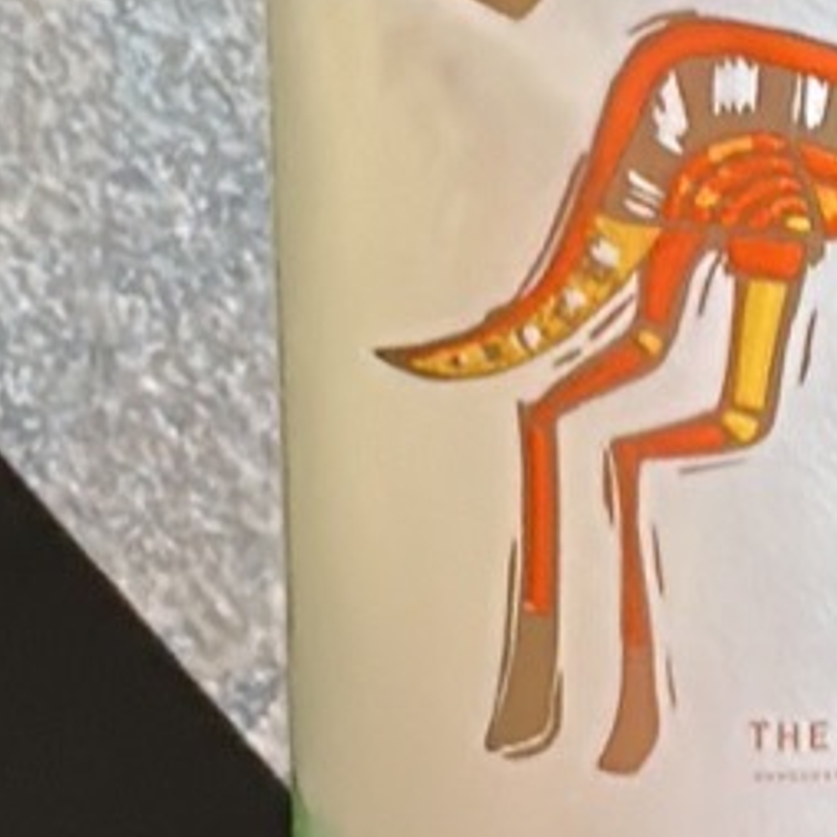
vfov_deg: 24.3
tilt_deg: -70.8
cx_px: 774
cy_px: 76
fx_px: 1888
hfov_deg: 24.2
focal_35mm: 69
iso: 80
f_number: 2.2
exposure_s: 1/40
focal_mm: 2.22
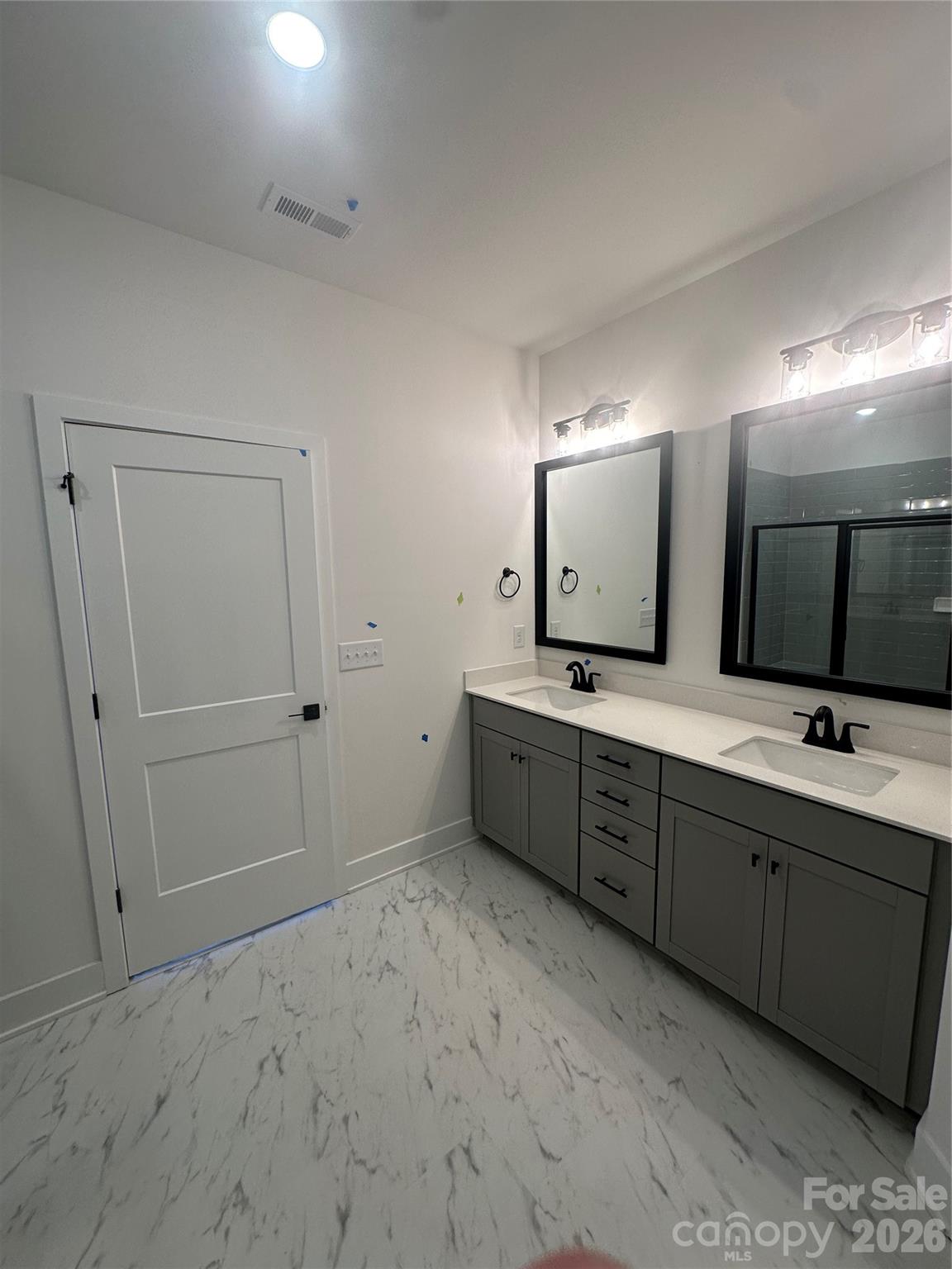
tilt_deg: -6.9
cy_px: 634
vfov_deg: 102.1
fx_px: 513
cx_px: 476
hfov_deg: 85.7
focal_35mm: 14
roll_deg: -0.3
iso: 64
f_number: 2.2
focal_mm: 2.22
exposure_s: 1/120
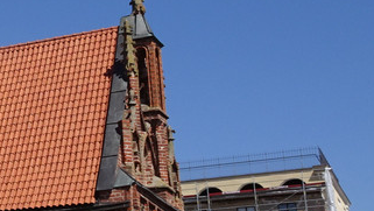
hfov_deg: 18.4
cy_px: 125
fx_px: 1042
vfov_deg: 11.6
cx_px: -157
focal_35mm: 105
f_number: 3.5
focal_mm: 4.92
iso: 80
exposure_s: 1/1000
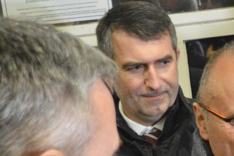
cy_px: 229
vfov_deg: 7.9
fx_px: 1104
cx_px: 379
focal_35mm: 170
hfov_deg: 11.5
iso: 3200
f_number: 4.2
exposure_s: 1/100
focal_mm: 30
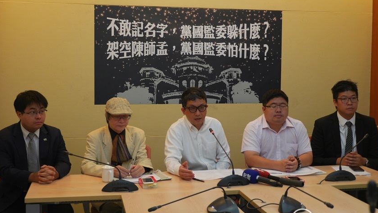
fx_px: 511
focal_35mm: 51
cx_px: 191
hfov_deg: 40.6
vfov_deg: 23.5
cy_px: 91
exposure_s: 1/125
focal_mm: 23
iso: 640
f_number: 2.8
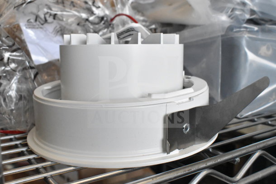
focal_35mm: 40
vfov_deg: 33.0
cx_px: 138
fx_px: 311
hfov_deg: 47.9
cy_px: 92
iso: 6400
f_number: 11
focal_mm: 27
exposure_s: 1/500
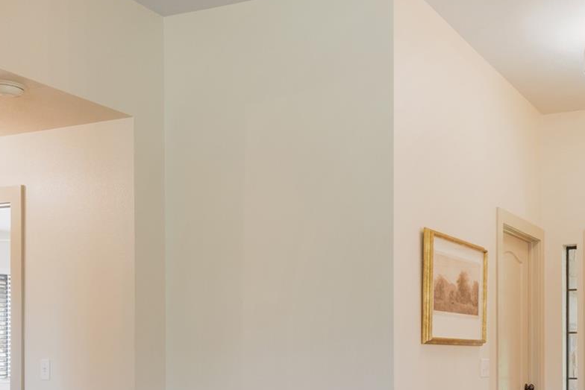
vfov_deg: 27.5
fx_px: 764
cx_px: 519
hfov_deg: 39.1
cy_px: 359
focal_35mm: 47
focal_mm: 18
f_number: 8
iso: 400
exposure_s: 1.3
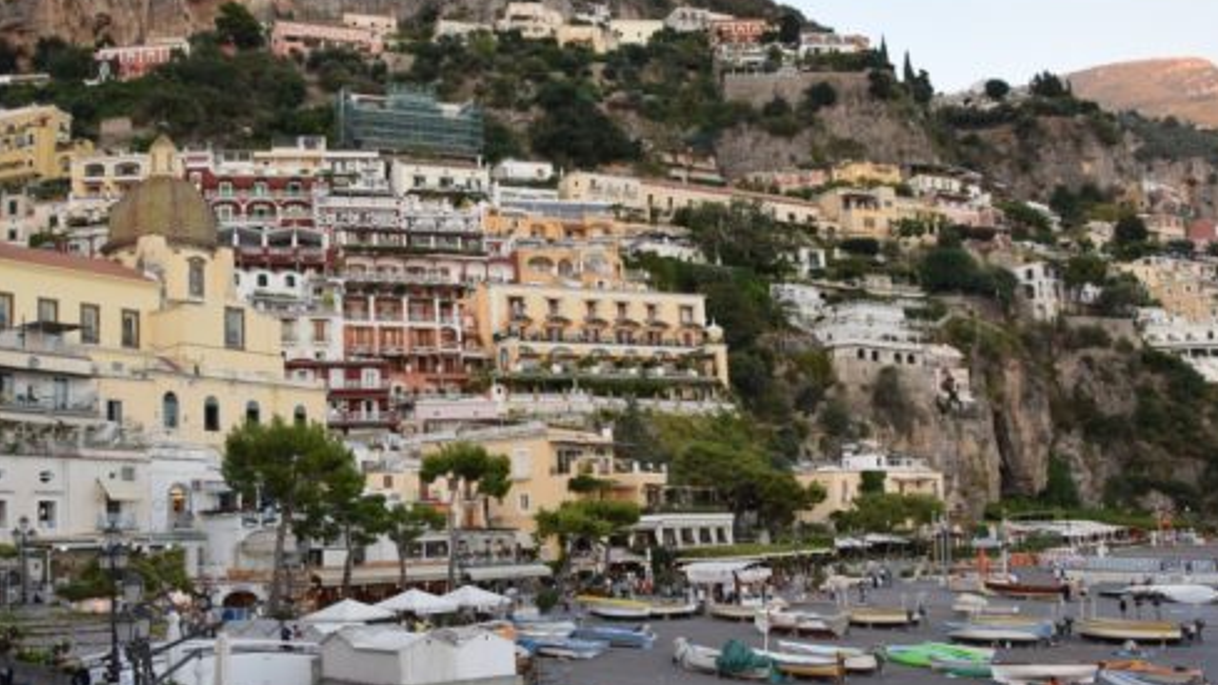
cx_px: 493
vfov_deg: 31.9
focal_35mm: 37
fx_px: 1195
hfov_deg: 53.7
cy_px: 415
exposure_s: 1/125
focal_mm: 18
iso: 400
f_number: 5.6
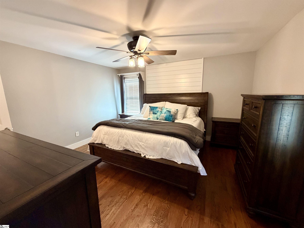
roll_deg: +1.4
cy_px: 114
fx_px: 123
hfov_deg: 102.1
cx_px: 152
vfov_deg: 85.7
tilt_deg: -9.5
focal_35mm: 14
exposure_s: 1/60
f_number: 2.2
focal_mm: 2.22
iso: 500
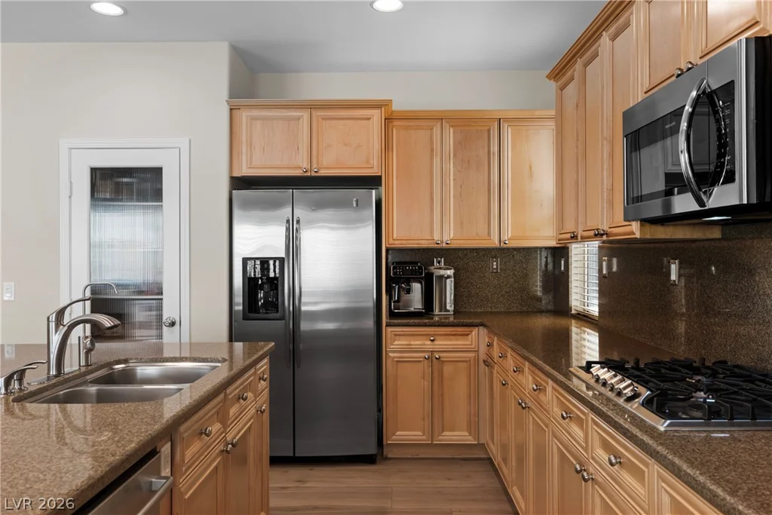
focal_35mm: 28
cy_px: 258
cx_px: 386
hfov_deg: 65.5
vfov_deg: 46.4
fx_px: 600
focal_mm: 28
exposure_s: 1/10
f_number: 8
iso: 320
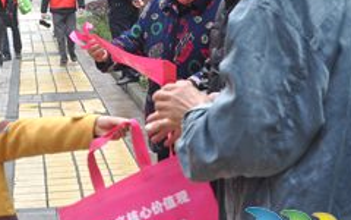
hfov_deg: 17.2
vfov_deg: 10.8
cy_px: 57
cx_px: 127
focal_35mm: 121
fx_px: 1157
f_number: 4.5
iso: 400
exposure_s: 1/125
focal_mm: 38
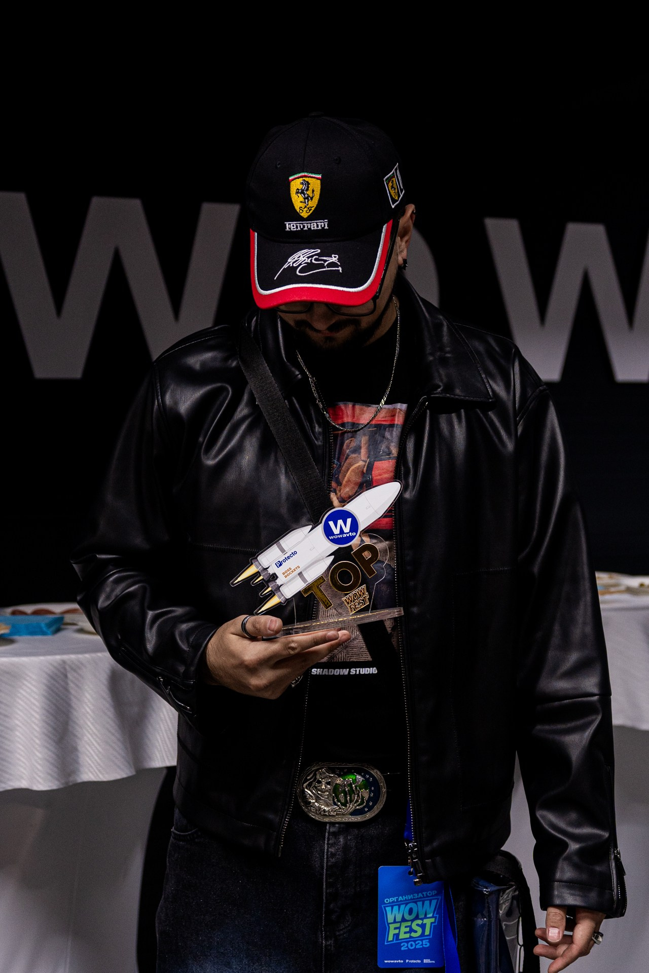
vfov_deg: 34.5
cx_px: 324
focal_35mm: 58
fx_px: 1568
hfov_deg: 23.4
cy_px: 486
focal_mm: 39.2
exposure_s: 1/125
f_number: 2.8
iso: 800
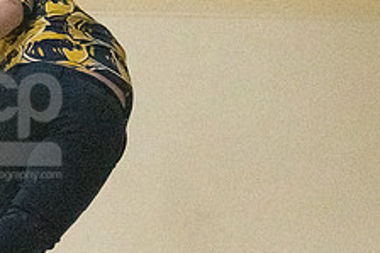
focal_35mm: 506
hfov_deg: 4.1
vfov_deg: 2.7
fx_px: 5337
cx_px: 10
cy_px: 121
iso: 10000
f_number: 4.5
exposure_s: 1/1250
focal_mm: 130
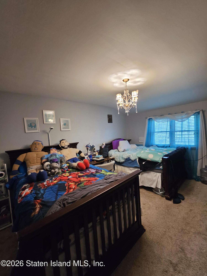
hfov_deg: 89.9
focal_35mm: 13
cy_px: 138
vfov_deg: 106.2
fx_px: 104
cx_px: 104
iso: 1000
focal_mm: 2.2
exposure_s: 1/24
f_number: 2.2
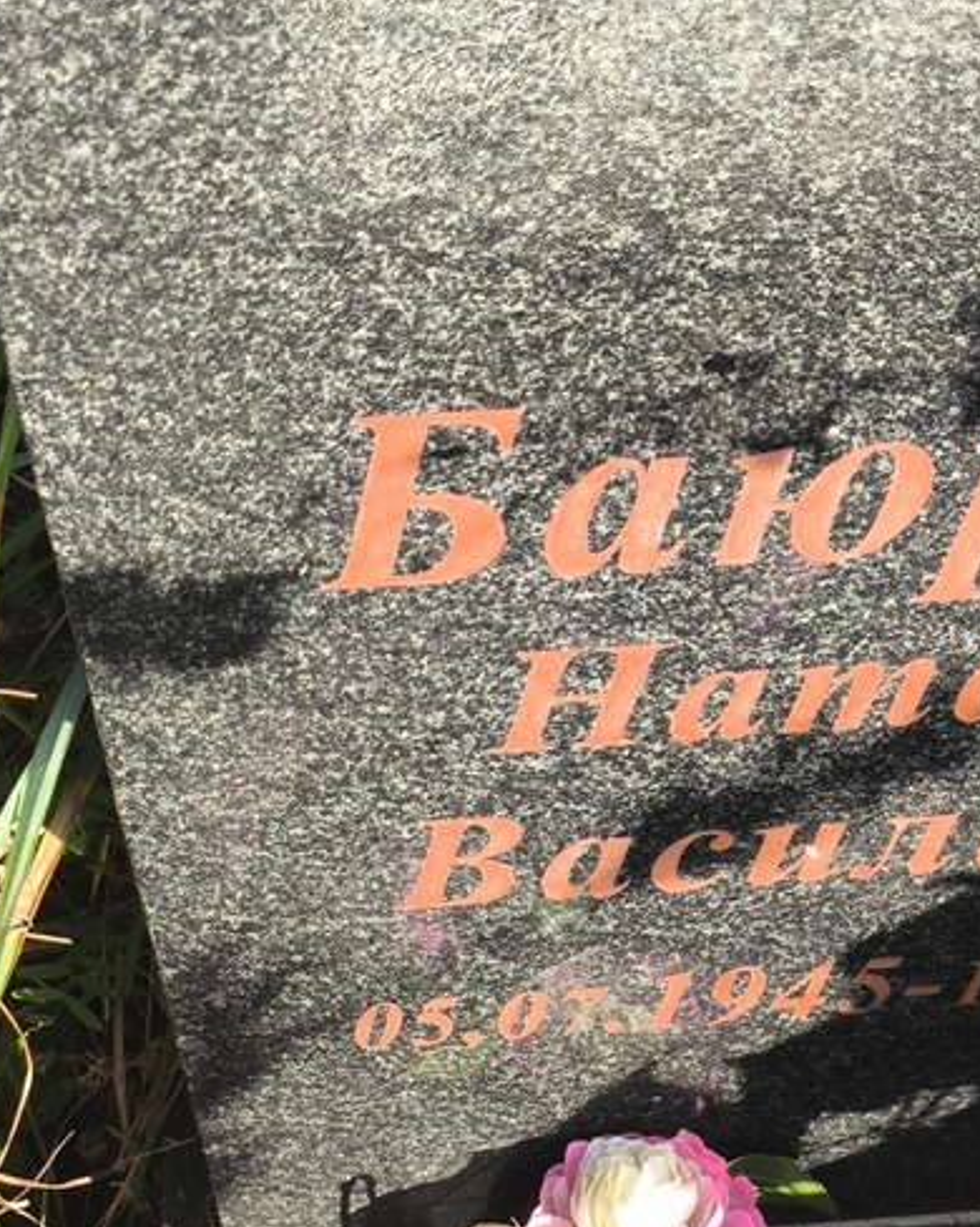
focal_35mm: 80
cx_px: 768
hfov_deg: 19.0
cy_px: 744
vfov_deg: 23.8
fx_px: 2902
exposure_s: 1/264
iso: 50
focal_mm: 4.71
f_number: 1.7
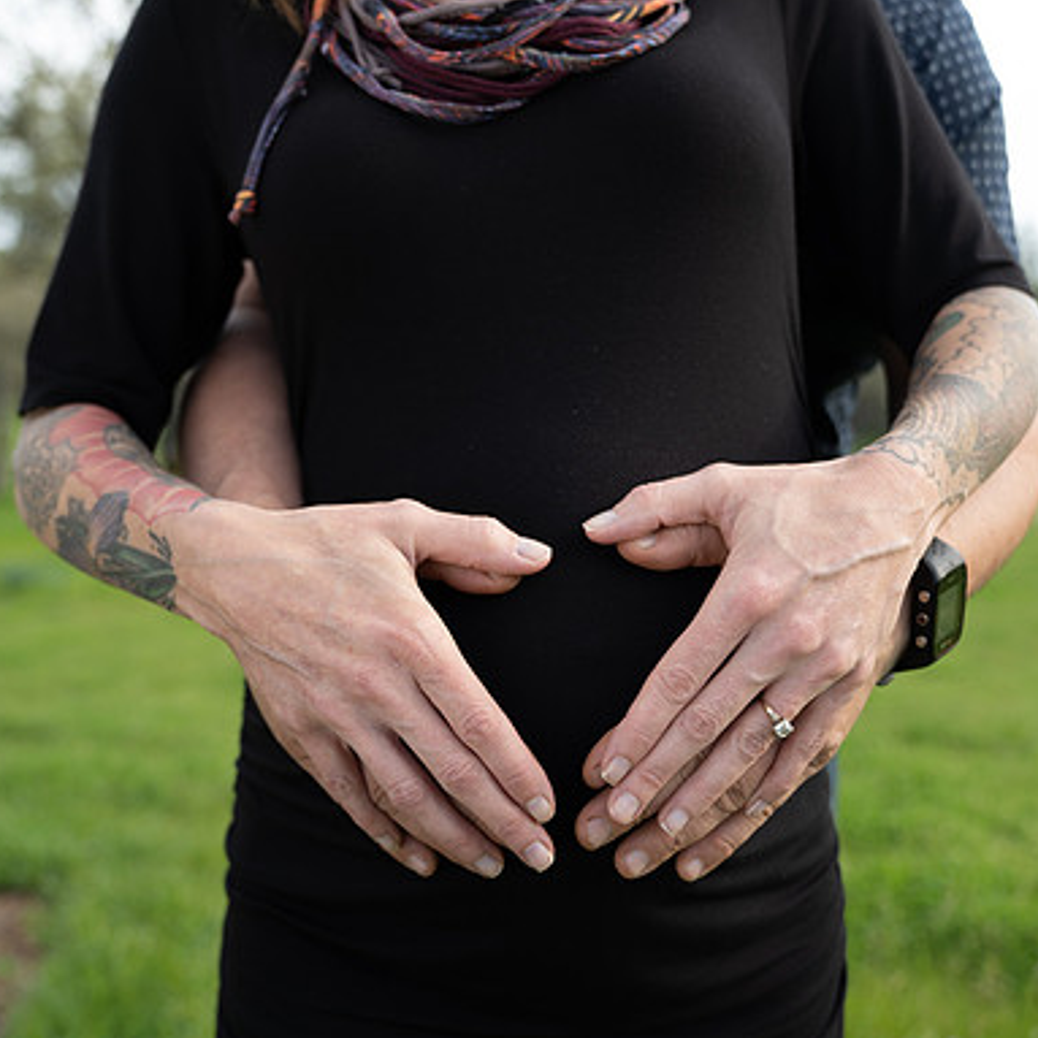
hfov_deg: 46.0
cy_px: 519
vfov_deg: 46.0
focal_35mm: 36
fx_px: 1221
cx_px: 510
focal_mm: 28
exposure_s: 1/125
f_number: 3.2
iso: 100
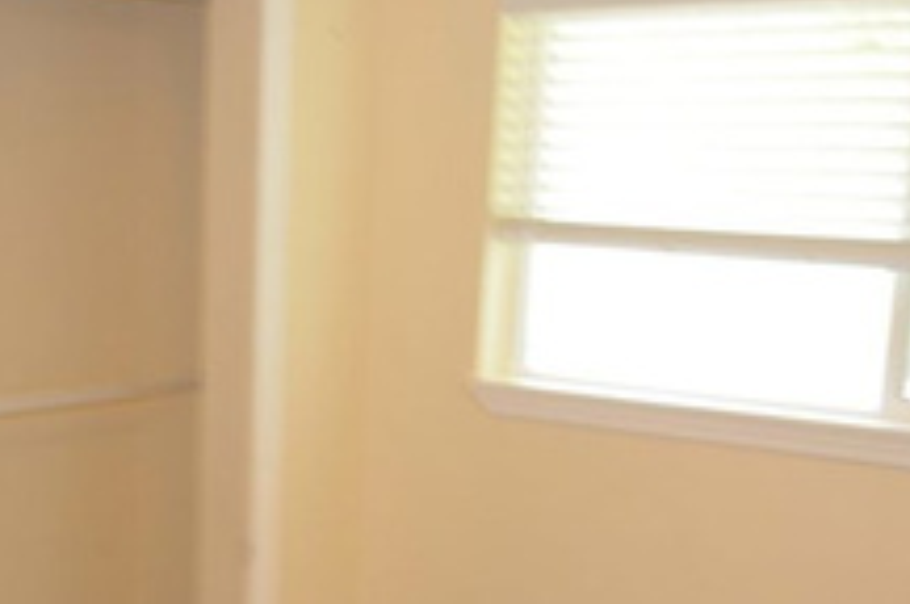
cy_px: 541
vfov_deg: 22.9
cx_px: 323
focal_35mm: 57
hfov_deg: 34.6
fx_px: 1451
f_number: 3.8
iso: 400
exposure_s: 1/15
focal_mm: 13
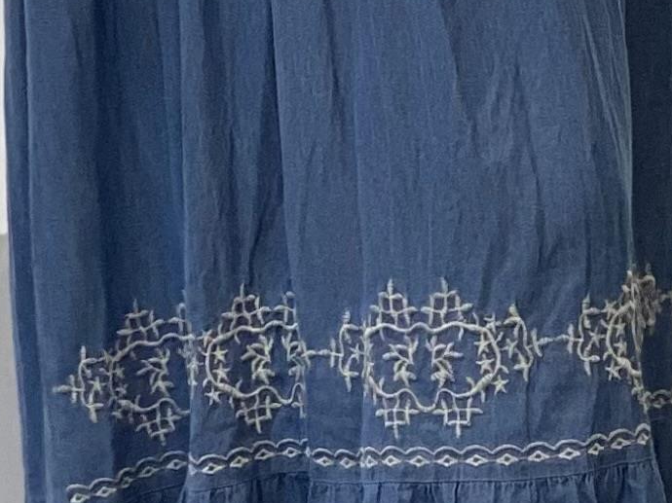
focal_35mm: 295
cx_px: 448
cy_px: -132
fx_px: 5725
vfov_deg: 5.0
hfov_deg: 6.7
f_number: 2
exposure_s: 1/100
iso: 80
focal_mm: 6
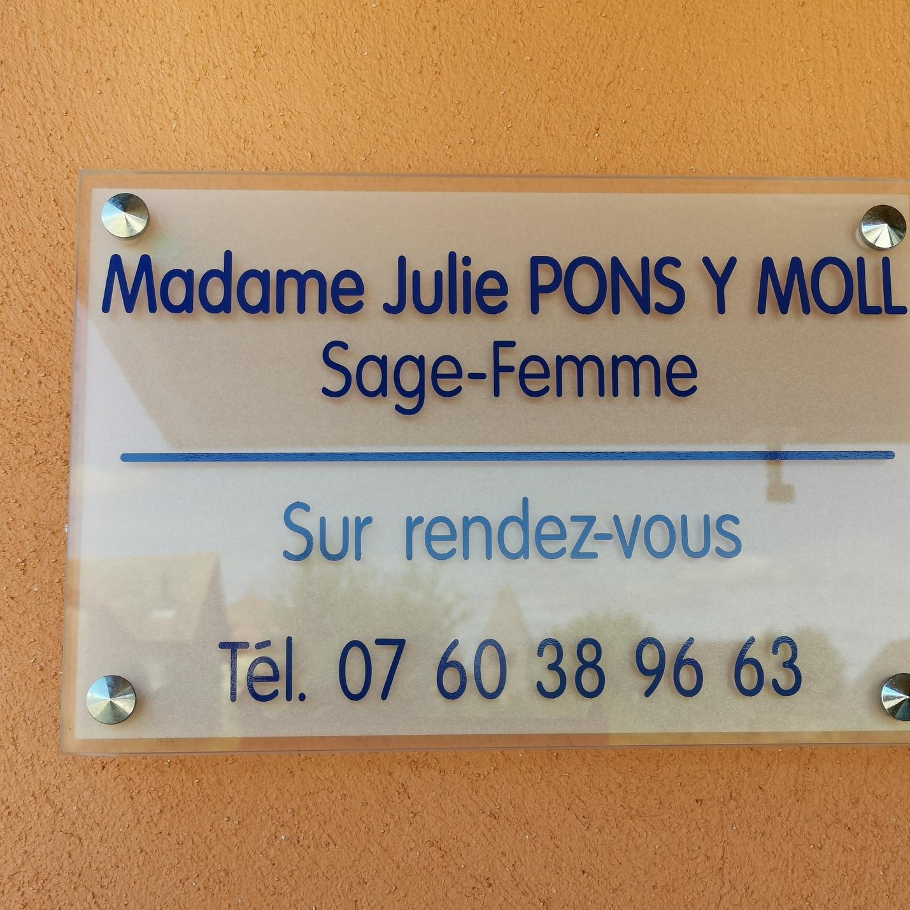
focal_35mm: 57
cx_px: 471
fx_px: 1695
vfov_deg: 30.0
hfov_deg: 30.0
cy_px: 457
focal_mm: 5.58
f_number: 1.8
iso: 50
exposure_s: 1/301
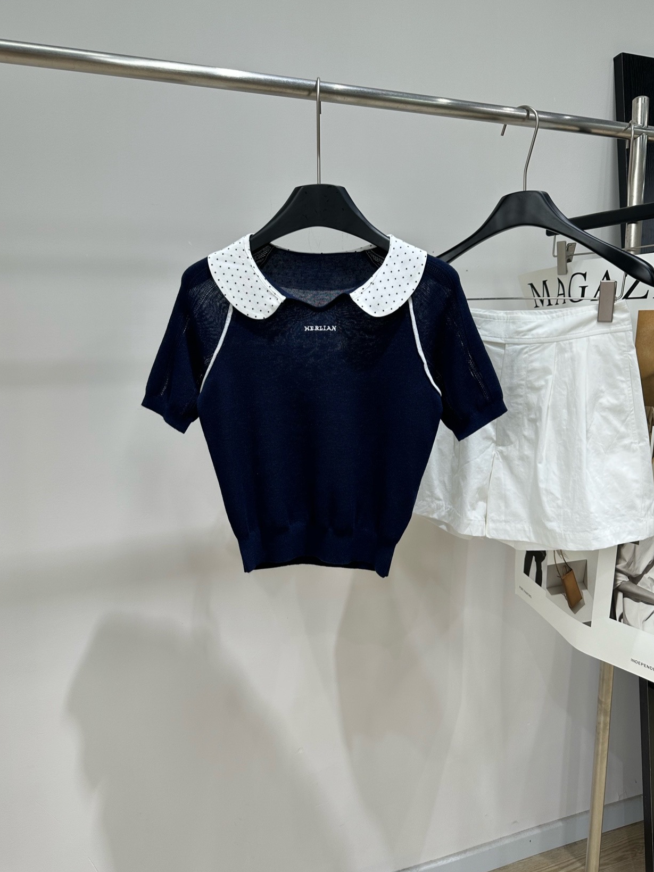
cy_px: 426
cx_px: 324
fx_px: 630
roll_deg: -0.3
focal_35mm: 25
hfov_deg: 54.9
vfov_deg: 69.4
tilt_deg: -8.8
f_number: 1.78
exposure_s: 1/100
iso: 80
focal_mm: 6.86
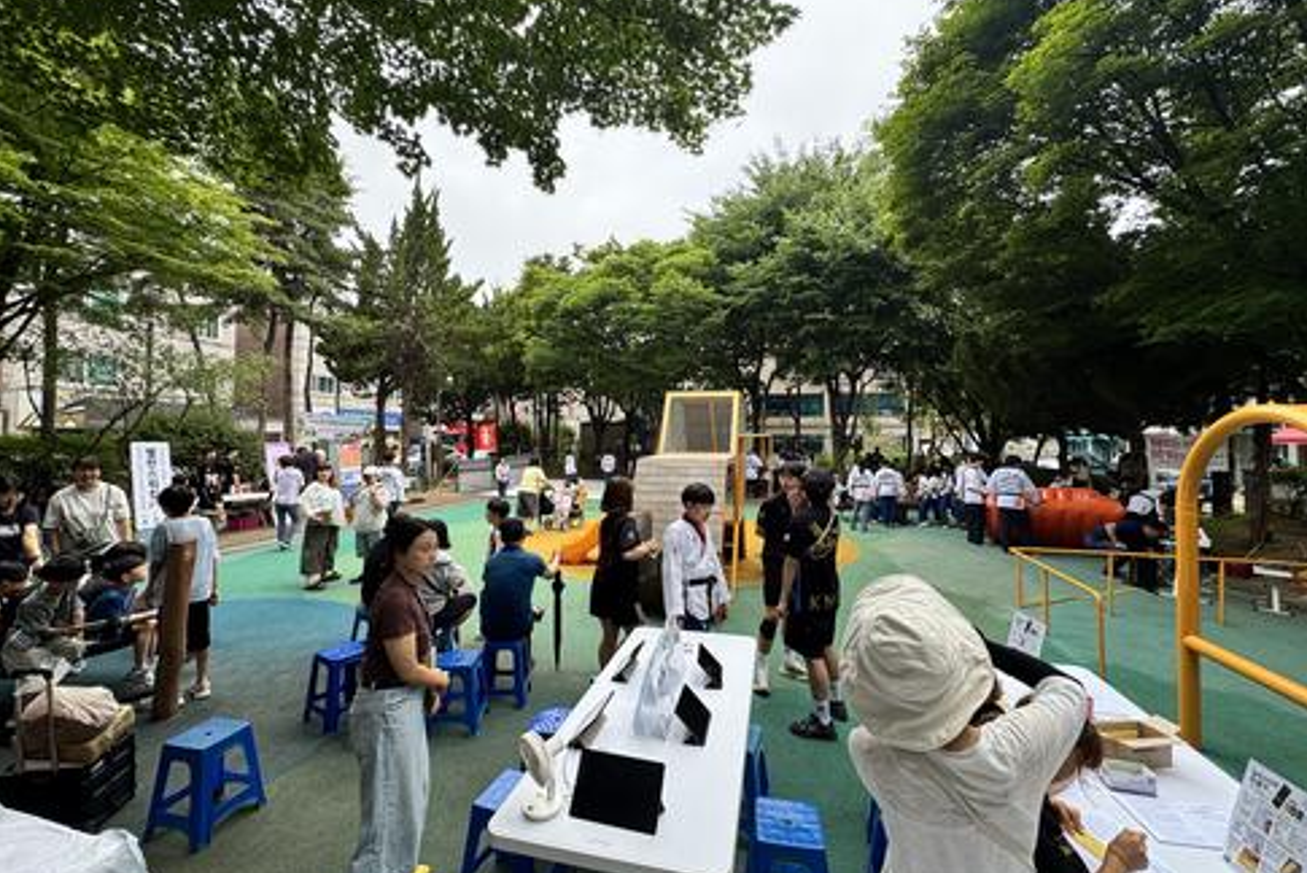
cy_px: 422
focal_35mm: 15
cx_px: 647
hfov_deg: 100.4
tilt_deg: +2.3
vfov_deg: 77.4
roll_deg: +0.2
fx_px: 545
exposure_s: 1/332
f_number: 2.2
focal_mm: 2.22
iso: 40
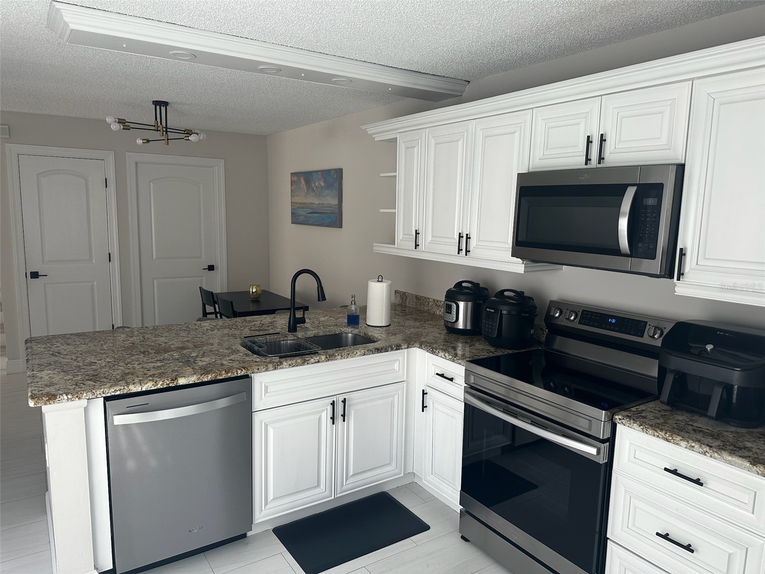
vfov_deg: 56.8
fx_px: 530
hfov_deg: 71.6
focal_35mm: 24
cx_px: 382
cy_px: 287
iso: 125
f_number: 1.78
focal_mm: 6.86
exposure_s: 1/121
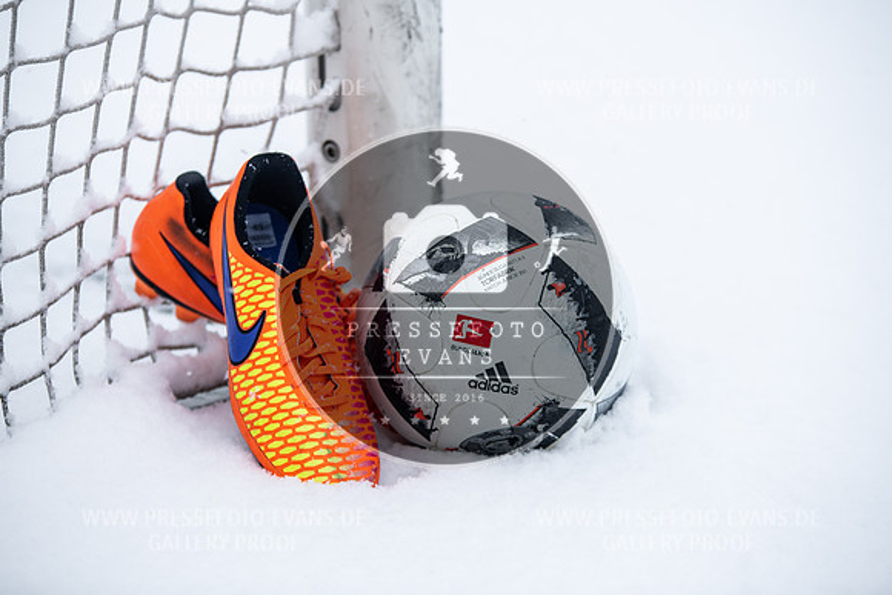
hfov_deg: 12.7
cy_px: 281
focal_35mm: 162
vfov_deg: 8.5
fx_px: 4003
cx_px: 449
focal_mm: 150
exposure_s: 1/500
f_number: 4
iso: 160
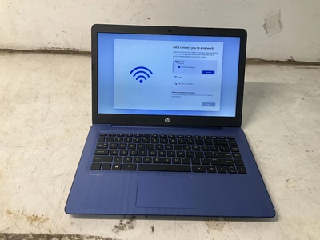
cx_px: 160
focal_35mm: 29
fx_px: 268
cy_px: 120
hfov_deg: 61.7
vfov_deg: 48.2
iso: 50
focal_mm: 3
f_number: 1.8
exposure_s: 1/60
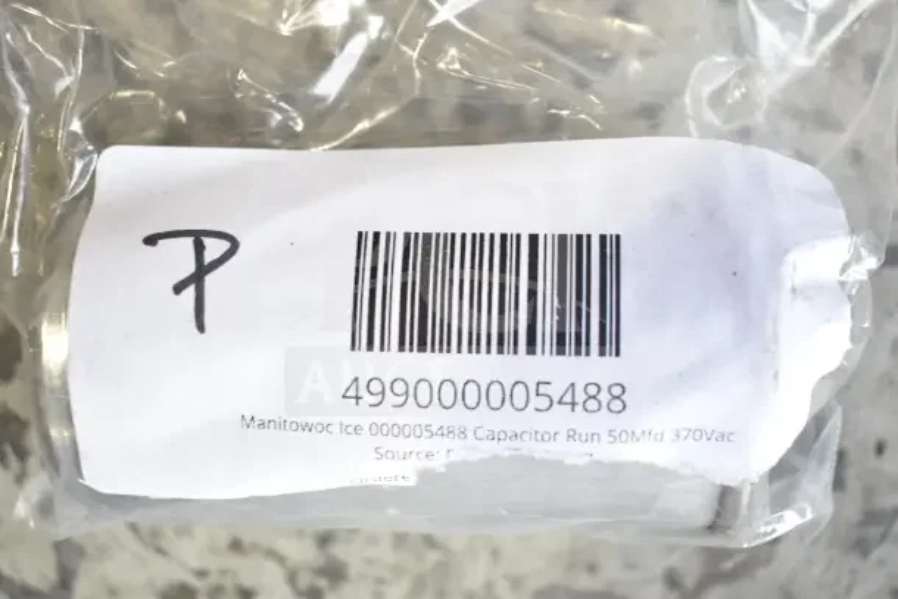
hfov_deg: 43.6
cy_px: 300
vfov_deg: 29.9
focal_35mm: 45
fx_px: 1123
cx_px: 449
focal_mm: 30
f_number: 4.2
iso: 220
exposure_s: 1/50
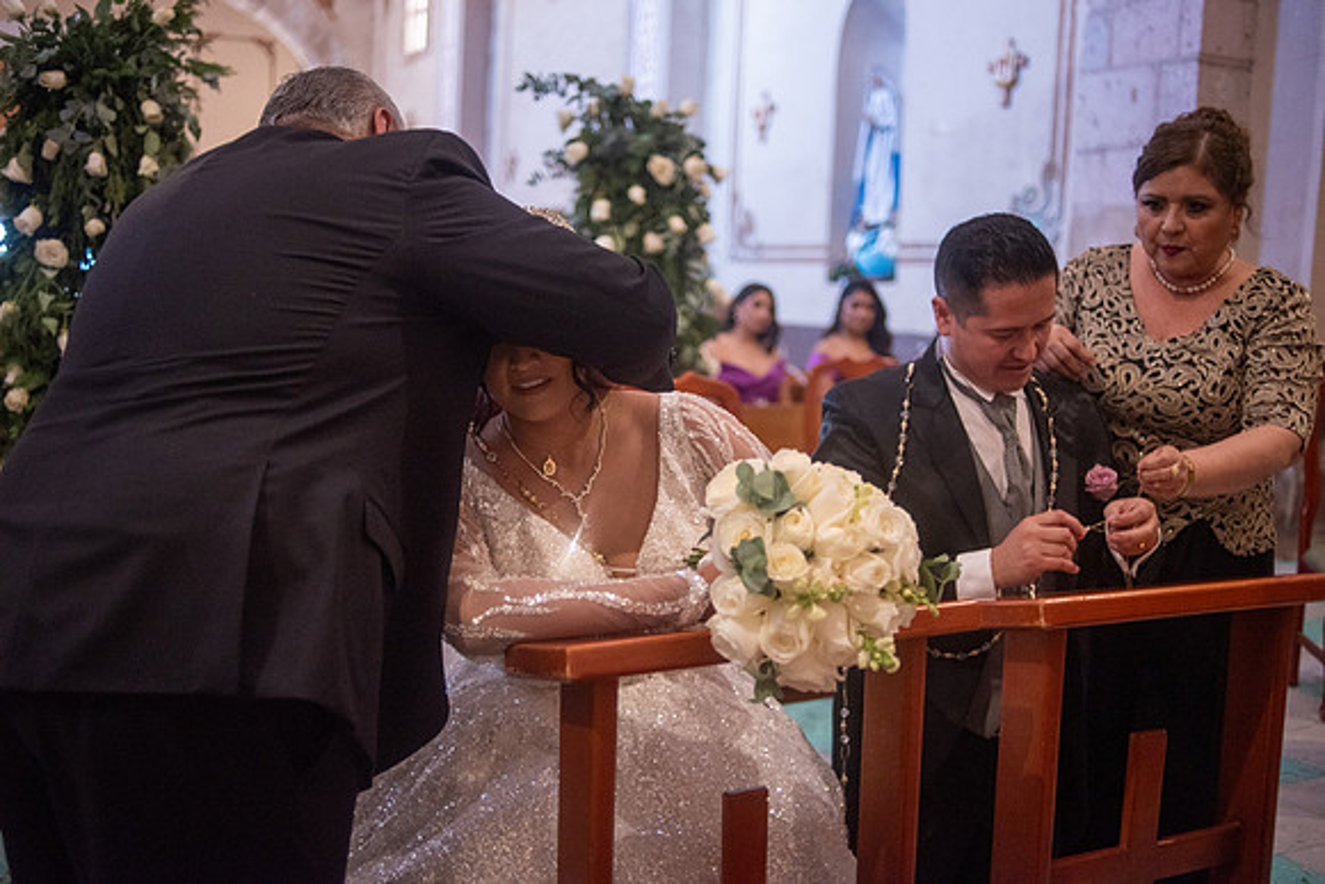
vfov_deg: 37.9
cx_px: 662
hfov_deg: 54.4
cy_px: 442
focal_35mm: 35
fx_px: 1288
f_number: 2
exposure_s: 1/320
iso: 2000
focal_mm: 35
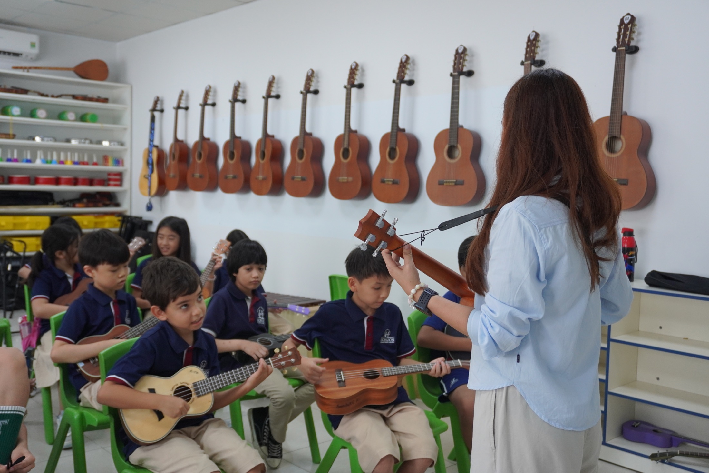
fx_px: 709
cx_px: 354
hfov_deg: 53.1
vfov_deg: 36.9
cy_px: 236
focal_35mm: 36
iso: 640
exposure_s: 1/200
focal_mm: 24
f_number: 4
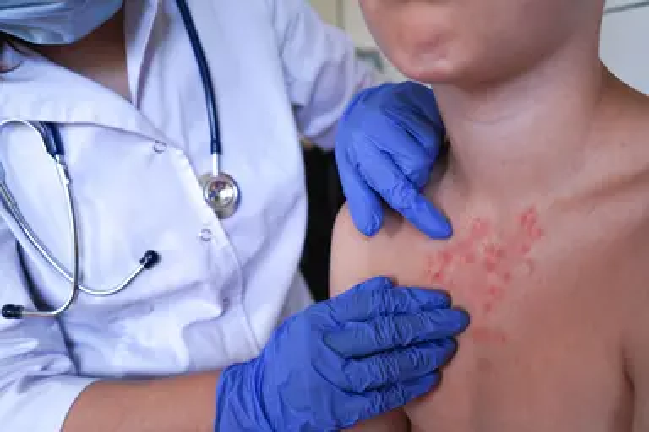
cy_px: 216
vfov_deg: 45.0
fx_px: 523
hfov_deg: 63.7
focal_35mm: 29
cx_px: 324
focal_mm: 29
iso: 500
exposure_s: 1/160
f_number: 3.5
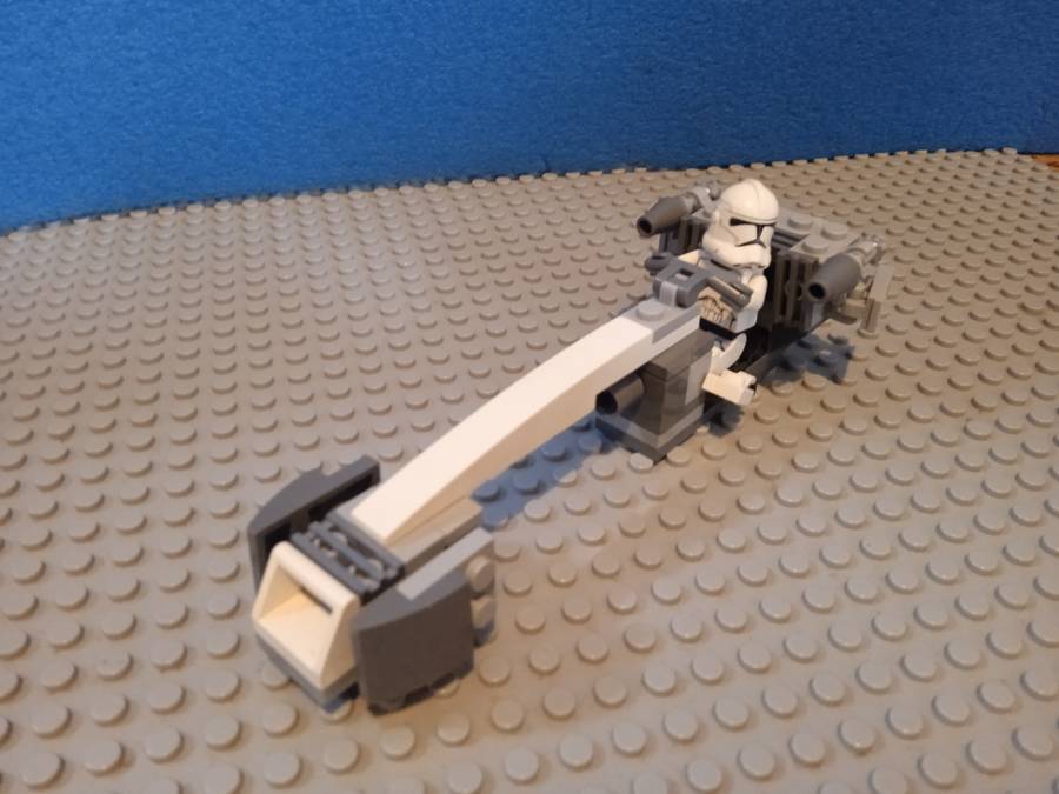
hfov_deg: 63.4
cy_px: 397
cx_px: 530
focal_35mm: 28
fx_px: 857
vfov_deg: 49.7
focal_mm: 3.43
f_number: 2.2
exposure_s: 1/14.3
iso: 1268
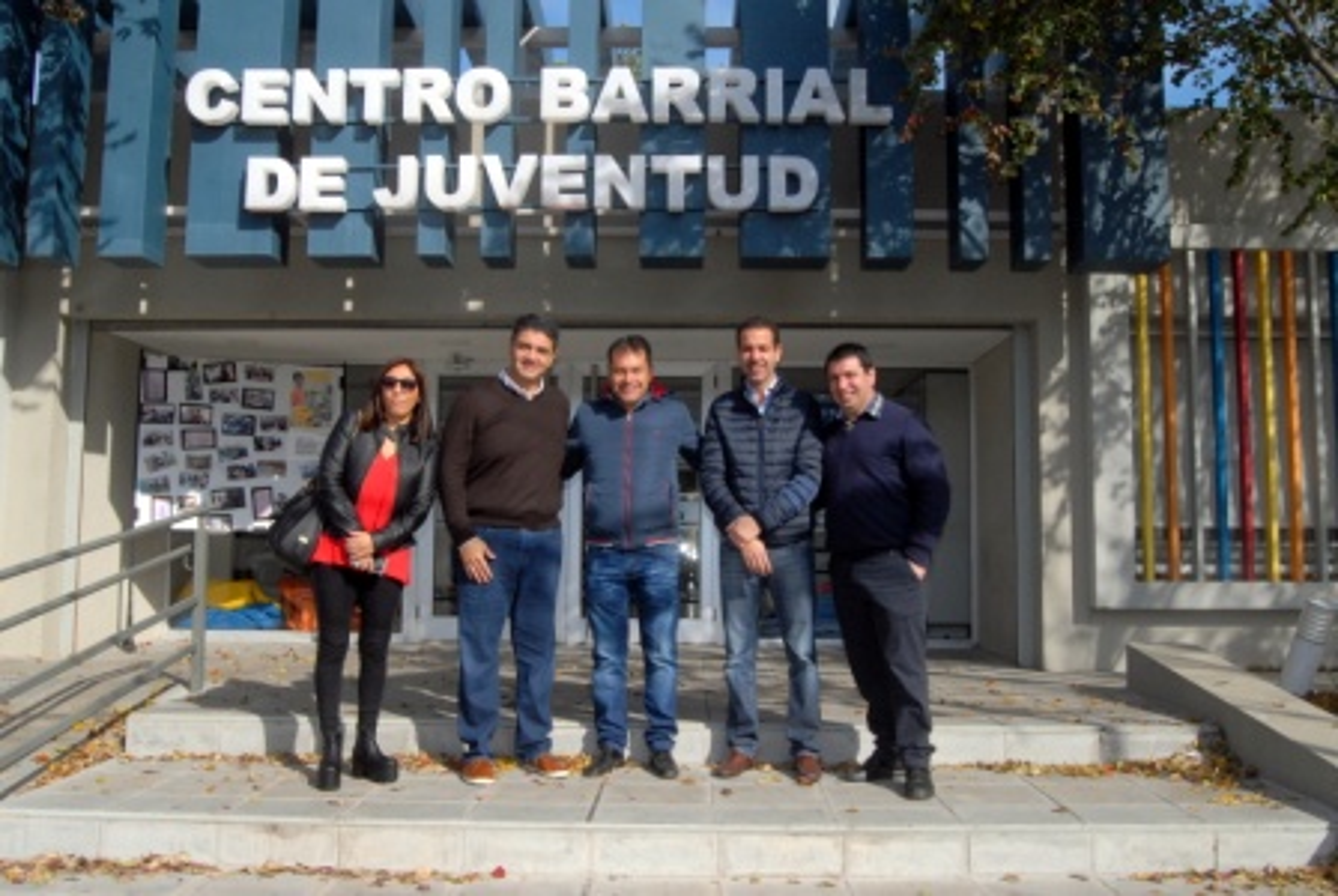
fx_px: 1228
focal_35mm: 33
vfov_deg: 40.1
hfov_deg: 57.2
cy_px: 448
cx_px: 669
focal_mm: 22
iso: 400
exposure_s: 1/250
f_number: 16
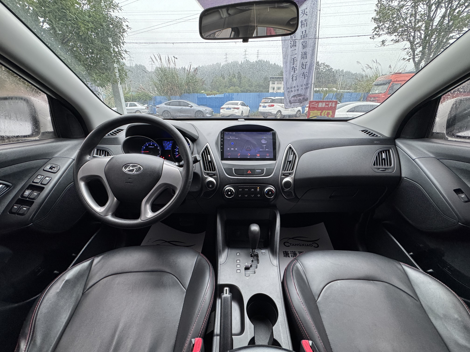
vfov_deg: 85.7
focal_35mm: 14
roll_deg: -0.4
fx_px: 190
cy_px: 176
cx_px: 235
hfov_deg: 102.1
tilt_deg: -22.0
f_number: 2.2
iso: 200
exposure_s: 1/99
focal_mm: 2.22
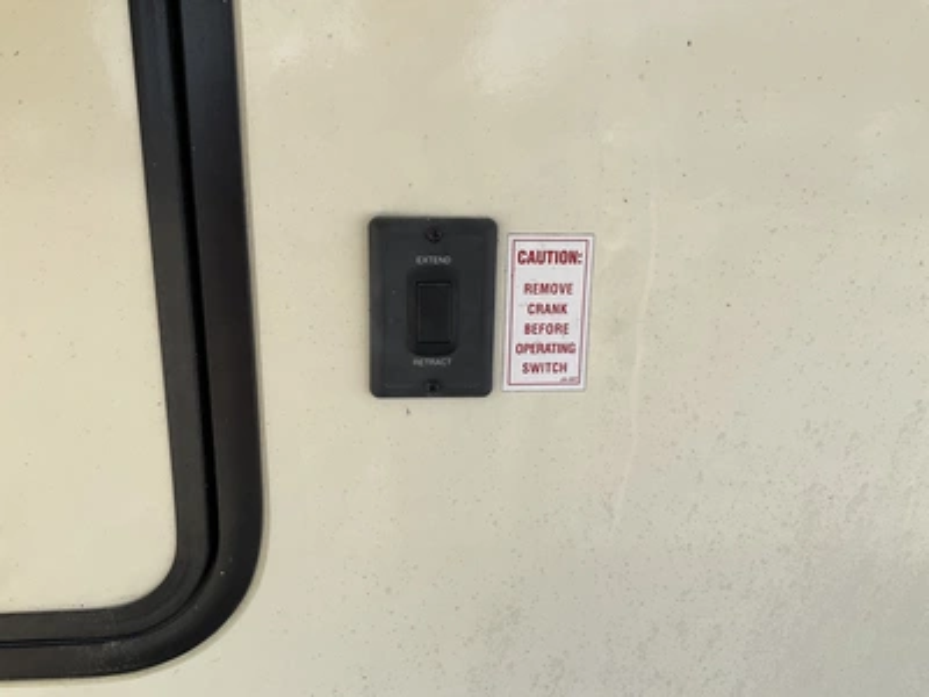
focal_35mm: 29
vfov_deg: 48.2
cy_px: 348
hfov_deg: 61.7
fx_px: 778
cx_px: 464
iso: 25
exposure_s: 1/635
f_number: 1.8
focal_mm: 3
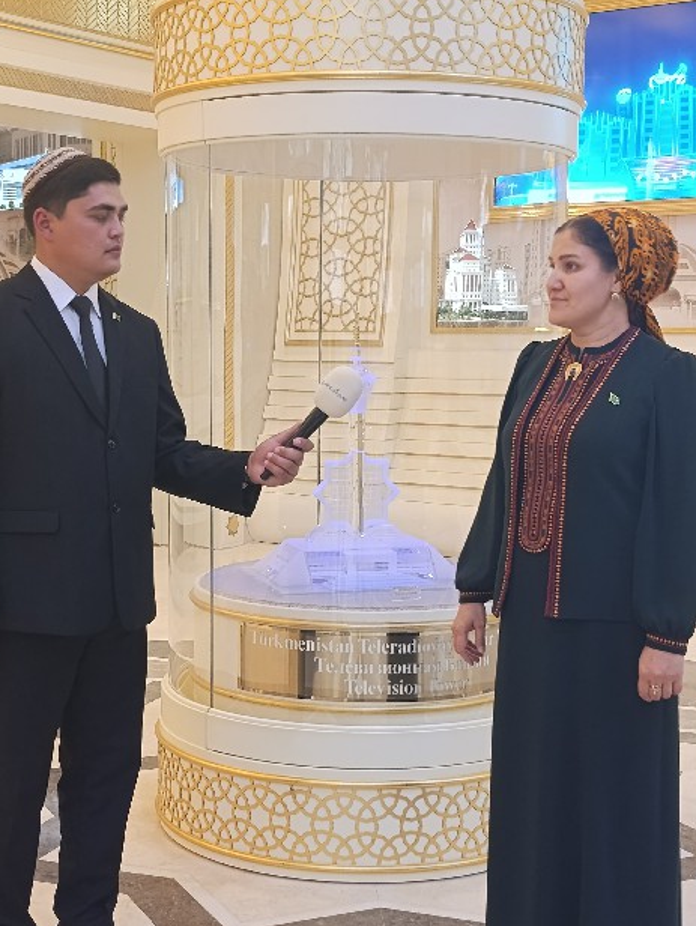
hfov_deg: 26.1
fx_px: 1499
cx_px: 328
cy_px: 540
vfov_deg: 34.2
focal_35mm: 56
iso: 950
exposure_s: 1/50
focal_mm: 6.11
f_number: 1.65
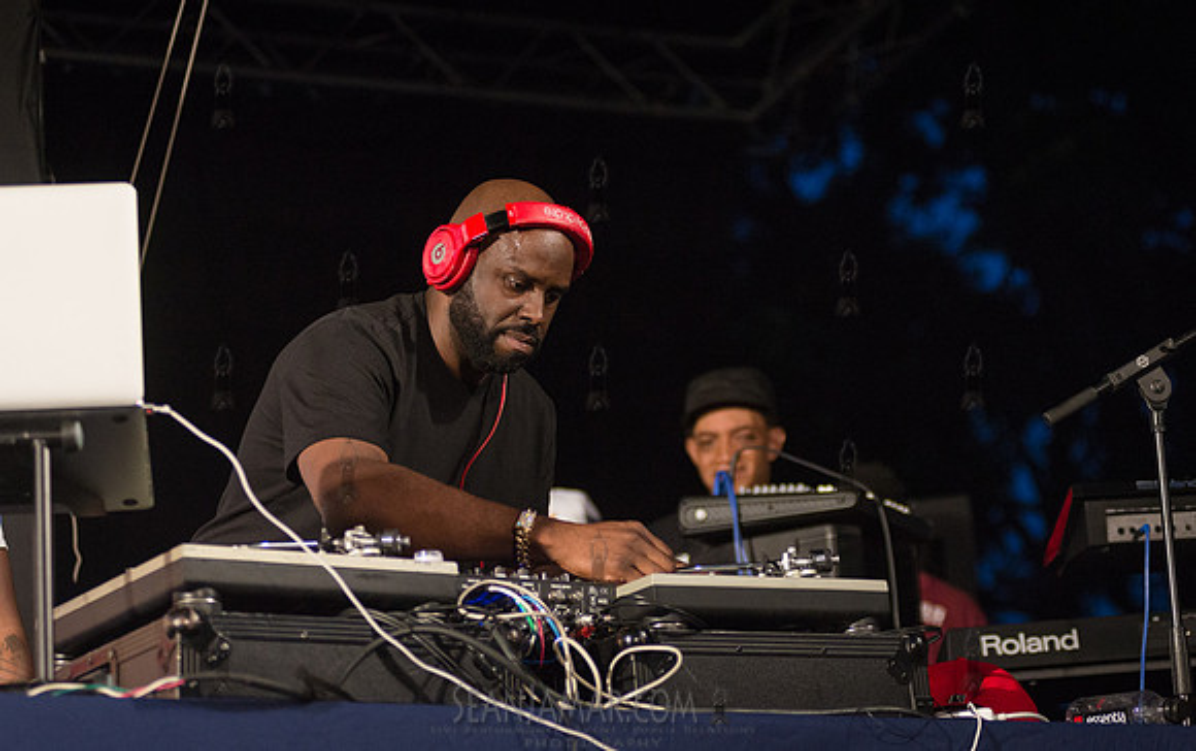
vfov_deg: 13.4
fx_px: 3192
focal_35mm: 98
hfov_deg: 21.2
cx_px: 644
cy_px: 373
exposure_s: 1/1000
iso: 1600
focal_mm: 80
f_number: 2.8
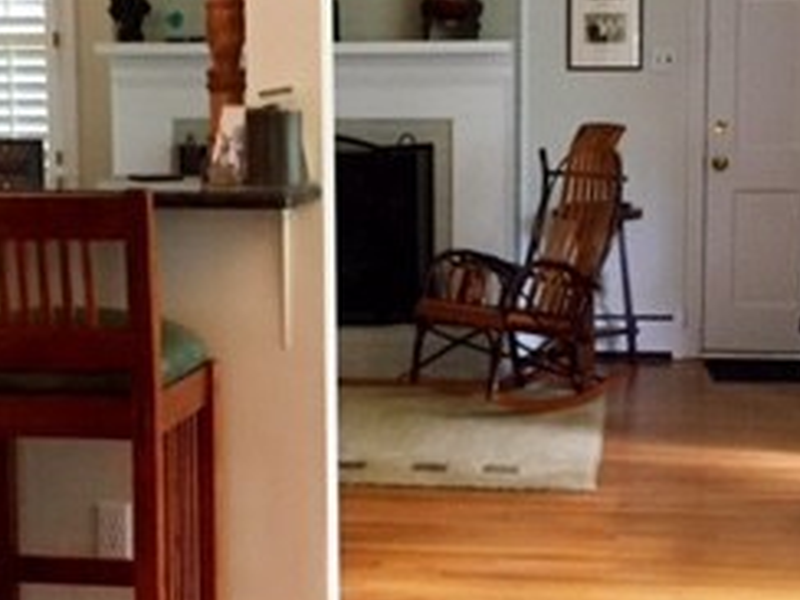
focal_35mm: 76
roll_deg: -0.1
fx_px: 1756
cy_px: 272
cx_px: 393
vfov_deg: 19.4
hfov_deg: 25.7
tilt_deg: -6.3
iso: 250
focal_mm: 4.15
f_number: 2.2
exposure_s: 1/17
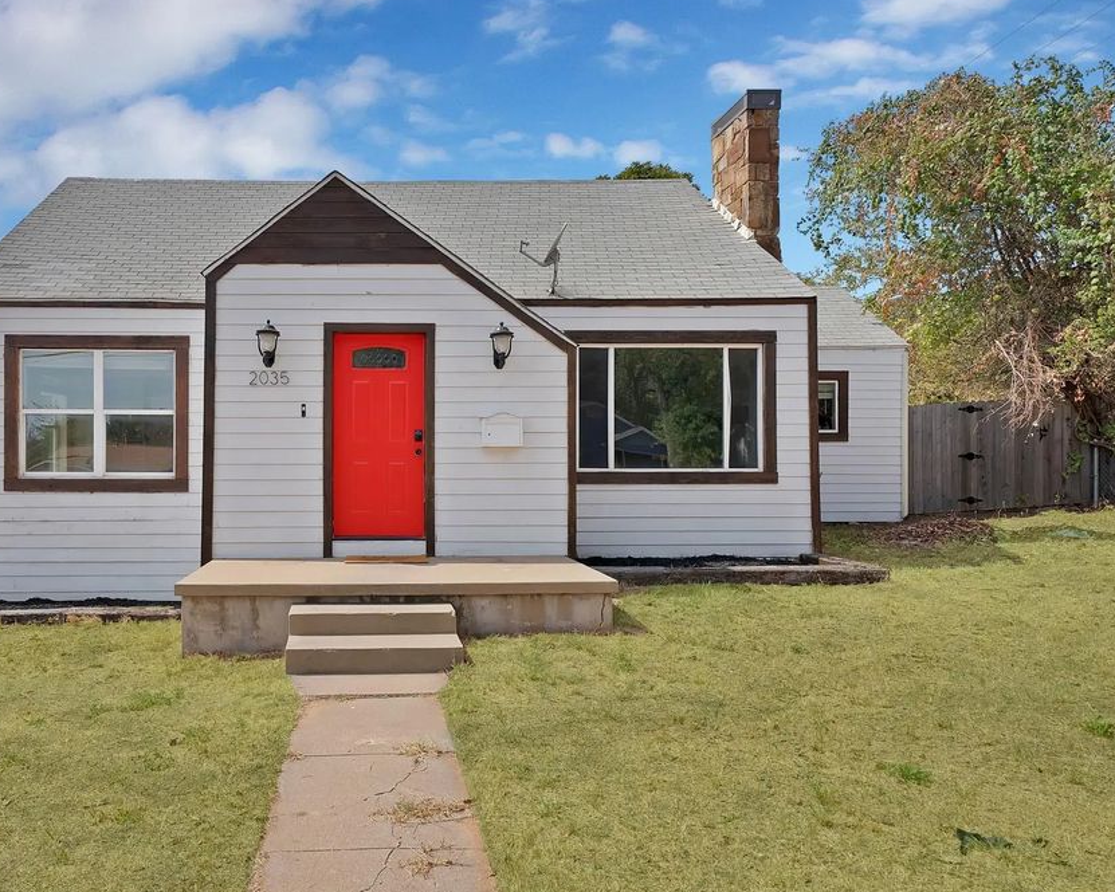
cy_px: 439
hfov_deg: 74.0
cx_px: 432
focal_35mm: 22
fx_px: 726
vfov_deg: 63.1
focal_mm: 19
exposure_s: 1/200
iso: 640
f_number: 9
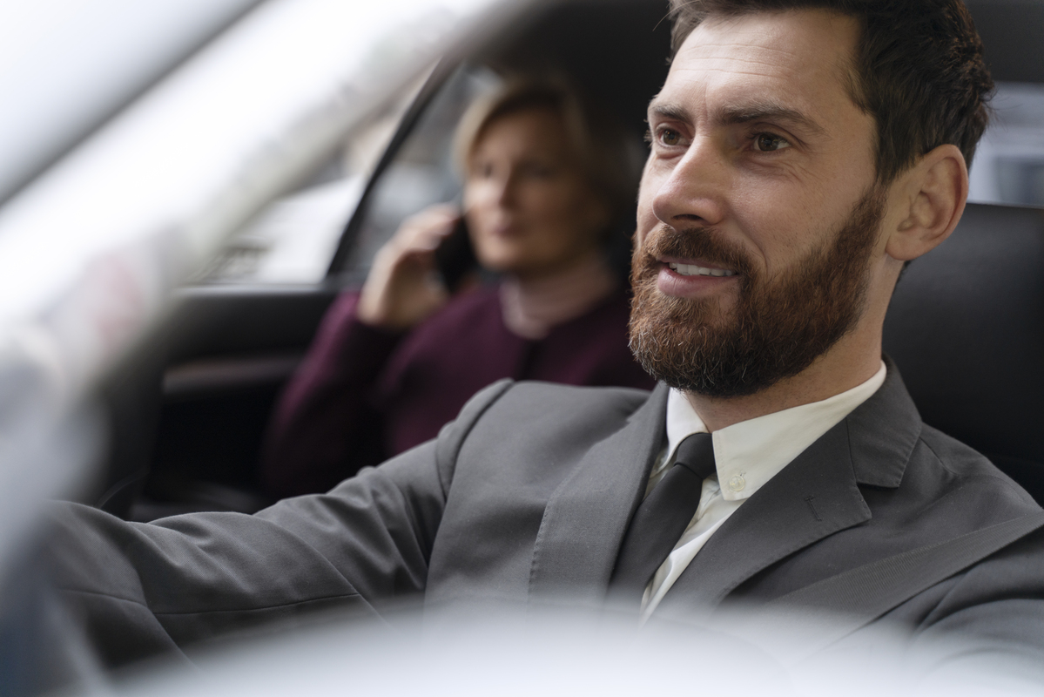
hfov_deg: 31.9
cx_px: 522
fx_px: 1827
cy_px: 348
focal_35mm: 63
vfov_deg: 21.6
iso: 500
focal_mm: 63
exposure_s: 1/200
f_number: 2.8
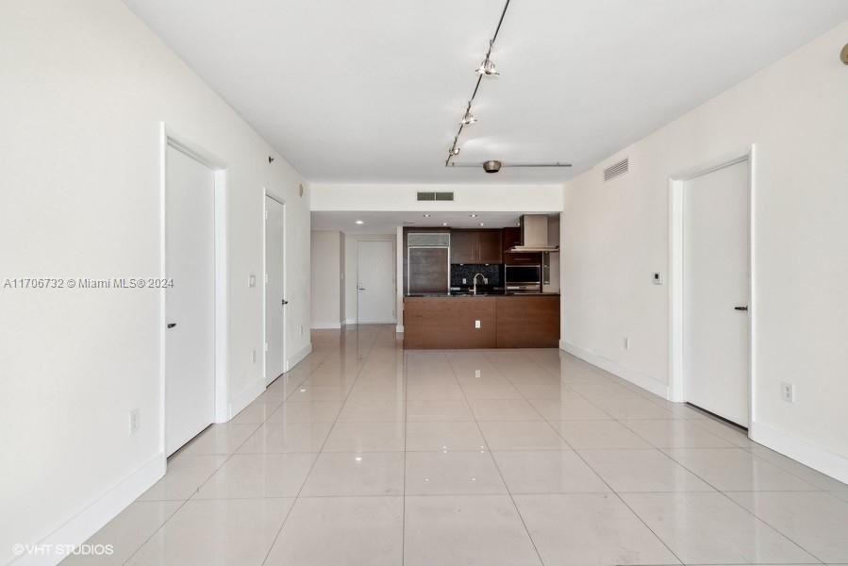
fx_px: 401
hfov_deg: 93.3
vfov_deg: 70.5
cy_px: 283
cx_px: 424
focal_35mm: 17
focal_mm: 17
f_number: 8
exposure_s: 1/25
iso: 200
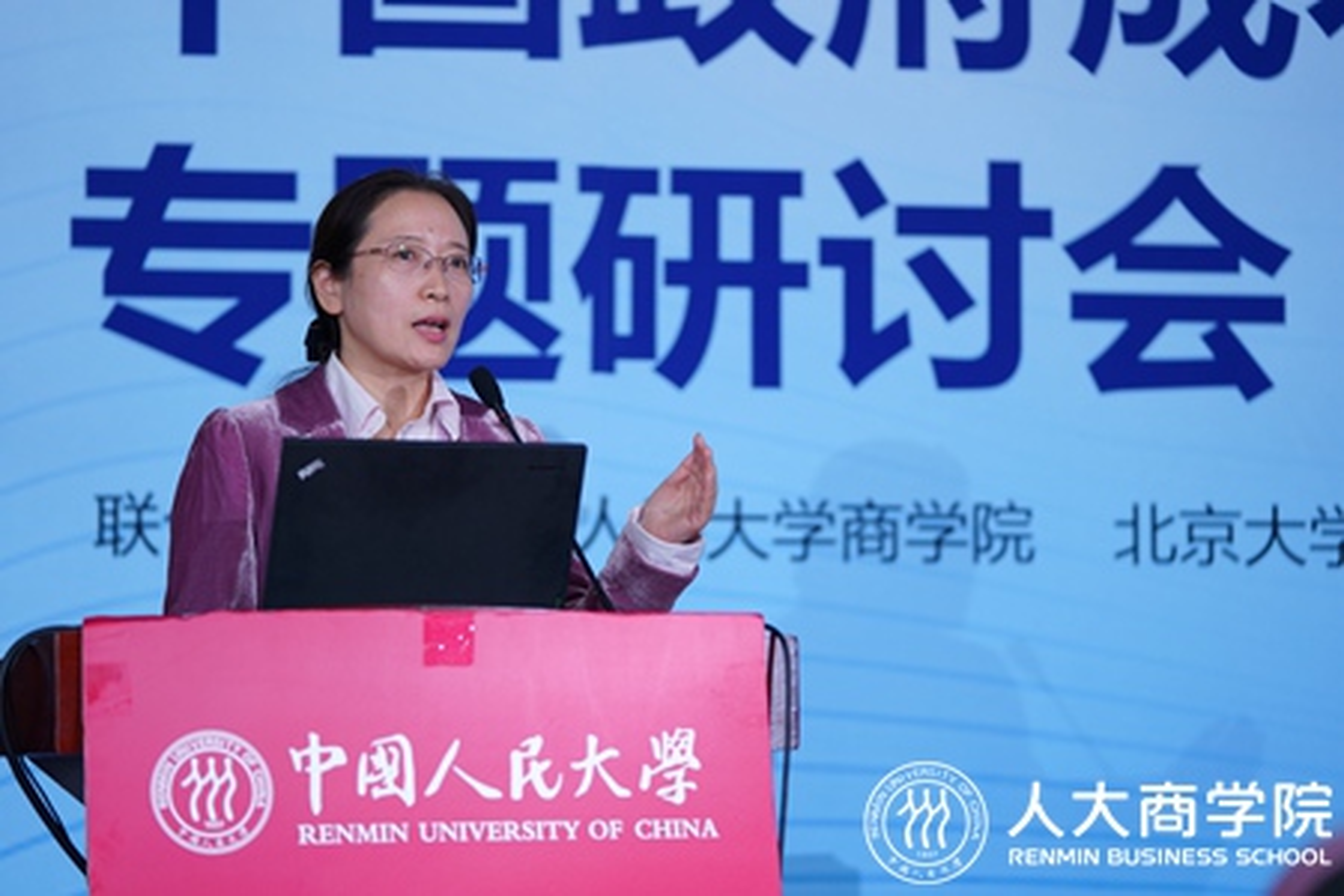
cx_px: 672
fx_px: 4293
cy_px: 448
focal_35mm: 115
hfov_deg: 17.8
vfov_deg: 11.9
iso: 640
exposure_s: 1/200
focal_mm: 115
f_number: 2.8
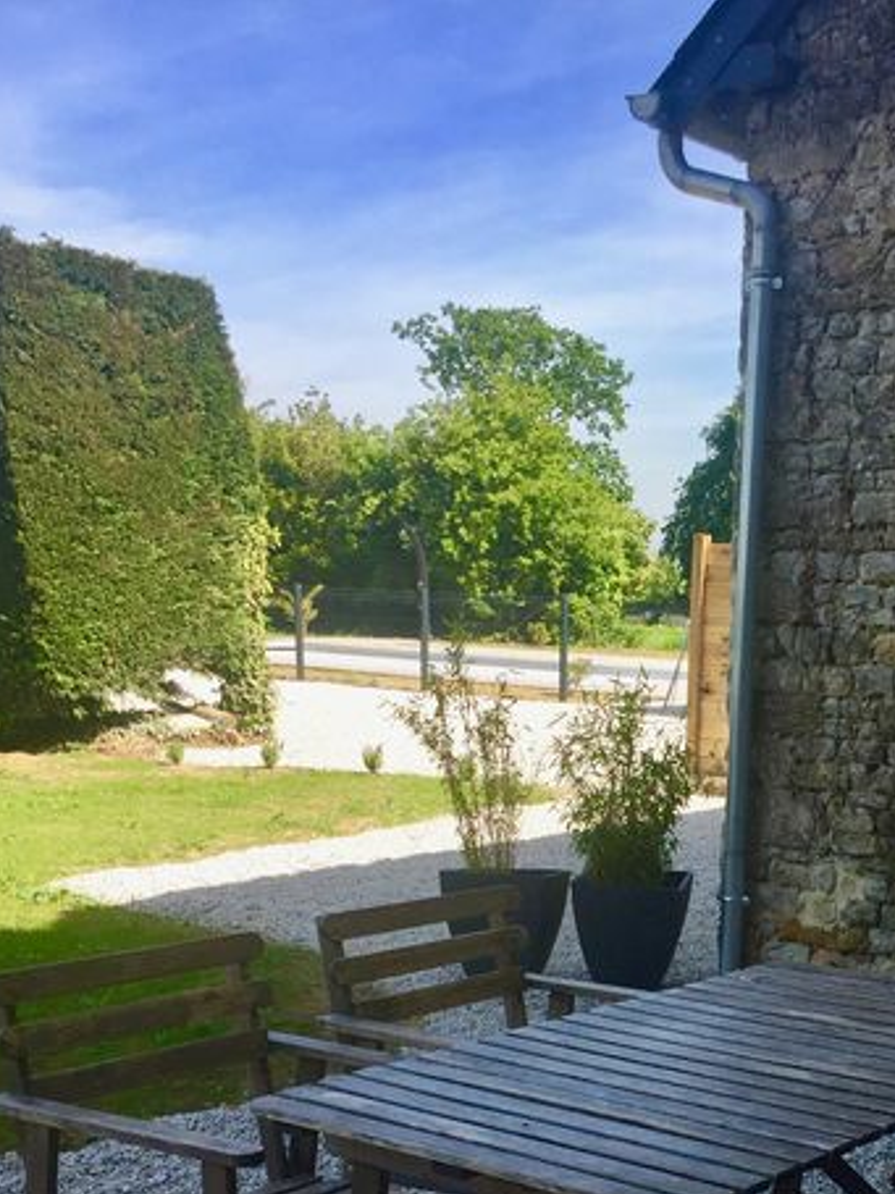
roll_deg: -2.6
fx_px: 1759
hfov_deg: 27.9
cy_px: 1047
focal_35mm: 51
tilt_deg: -13.6
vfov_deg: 35.5
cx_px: 719
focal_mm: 4.15
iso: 32
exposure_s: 1/824
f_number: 2.2
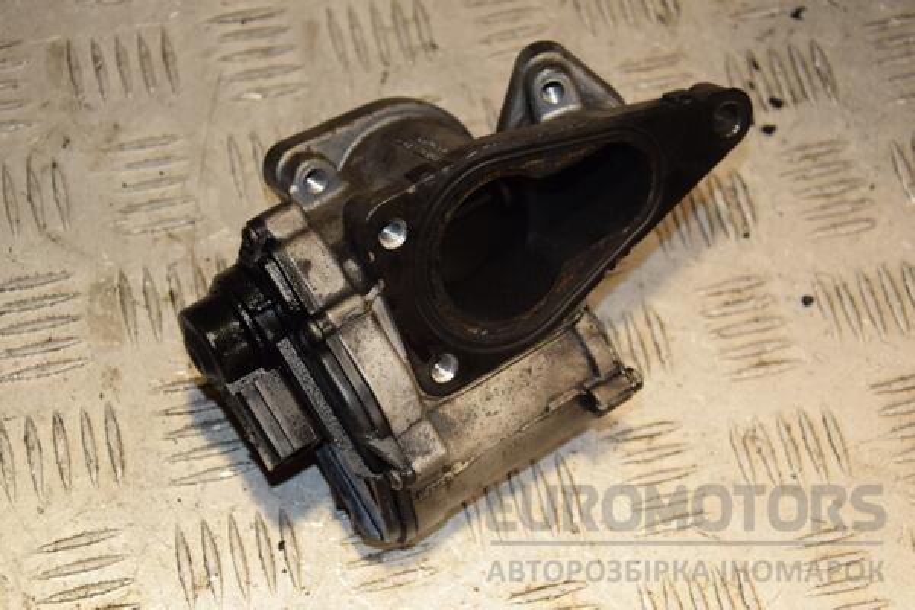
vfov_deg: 18.2
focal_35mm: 75
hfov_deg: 27.0
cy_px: 305
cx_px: 458
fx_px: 1906
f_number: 5.6
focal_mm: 50
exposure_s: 1/200
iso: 800
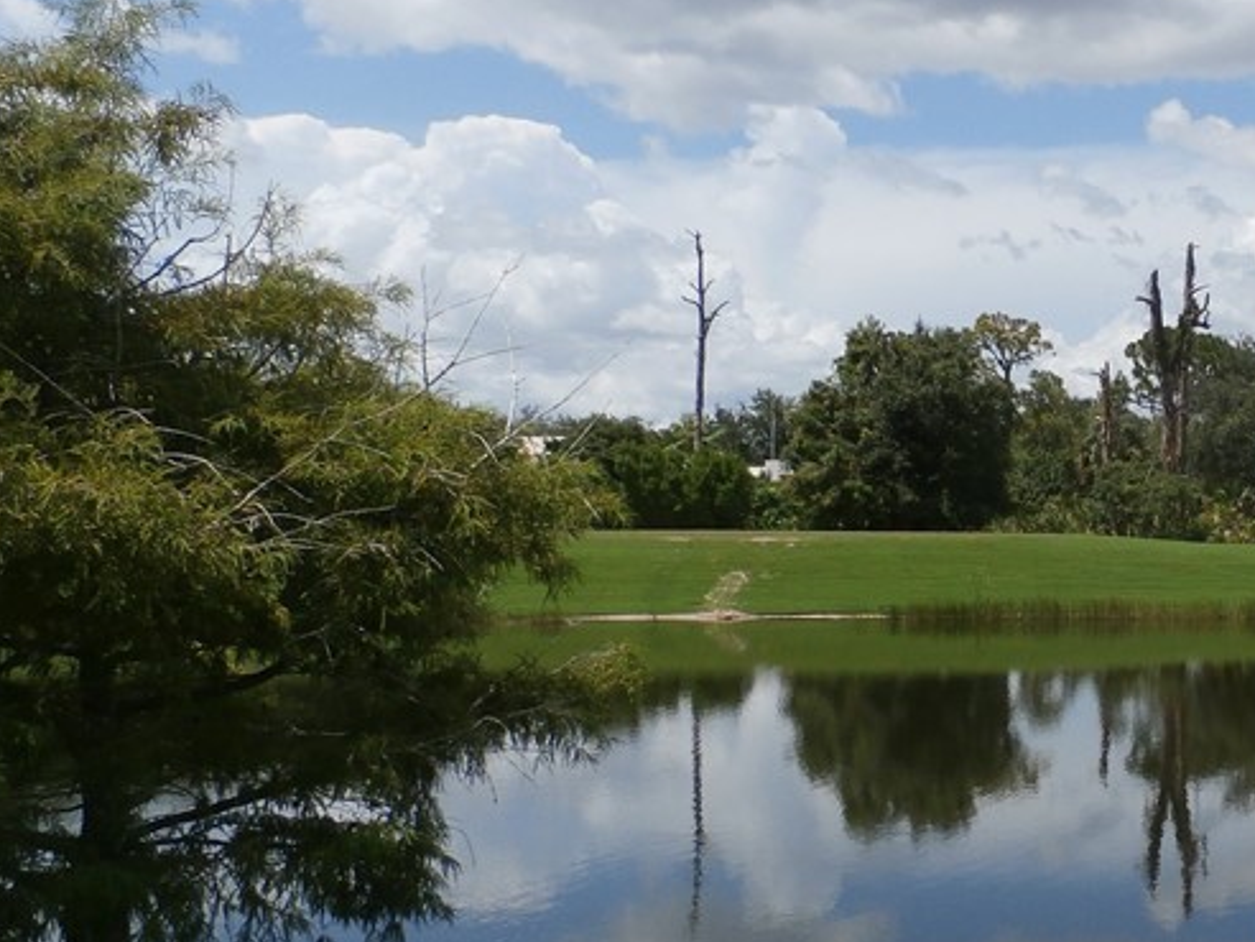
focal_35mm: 52
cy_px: 472
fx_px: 1885
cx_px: 1242
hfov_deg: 33.8
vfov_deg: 28.0
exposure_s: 1/250
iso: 100
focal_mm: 4.5
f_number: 8.7
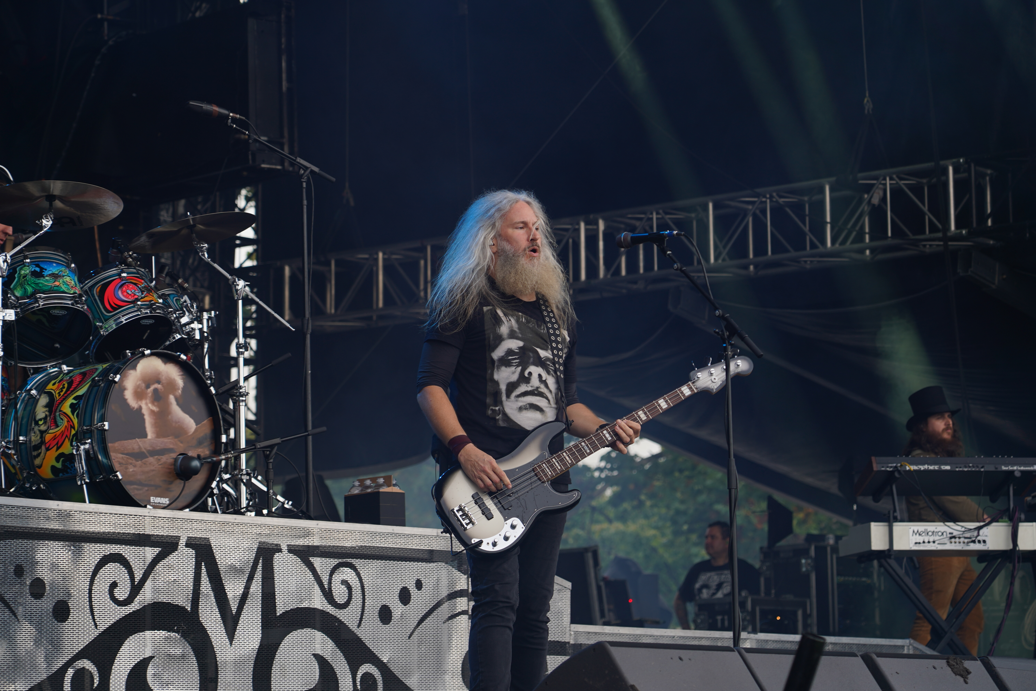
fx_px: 3021
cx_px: 518
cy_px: 346
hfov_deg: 19.5
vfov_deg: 13.0
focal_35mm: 105
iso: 100
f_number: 5
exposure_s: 1/200
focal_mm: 105
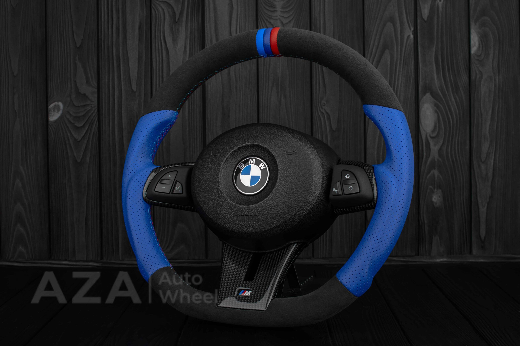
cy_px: 173
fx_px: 758
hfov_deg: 37.8
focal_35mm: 52
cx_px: 260
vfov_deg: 25.8
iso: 500
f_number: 6.3
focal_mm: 35
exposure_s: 1/125
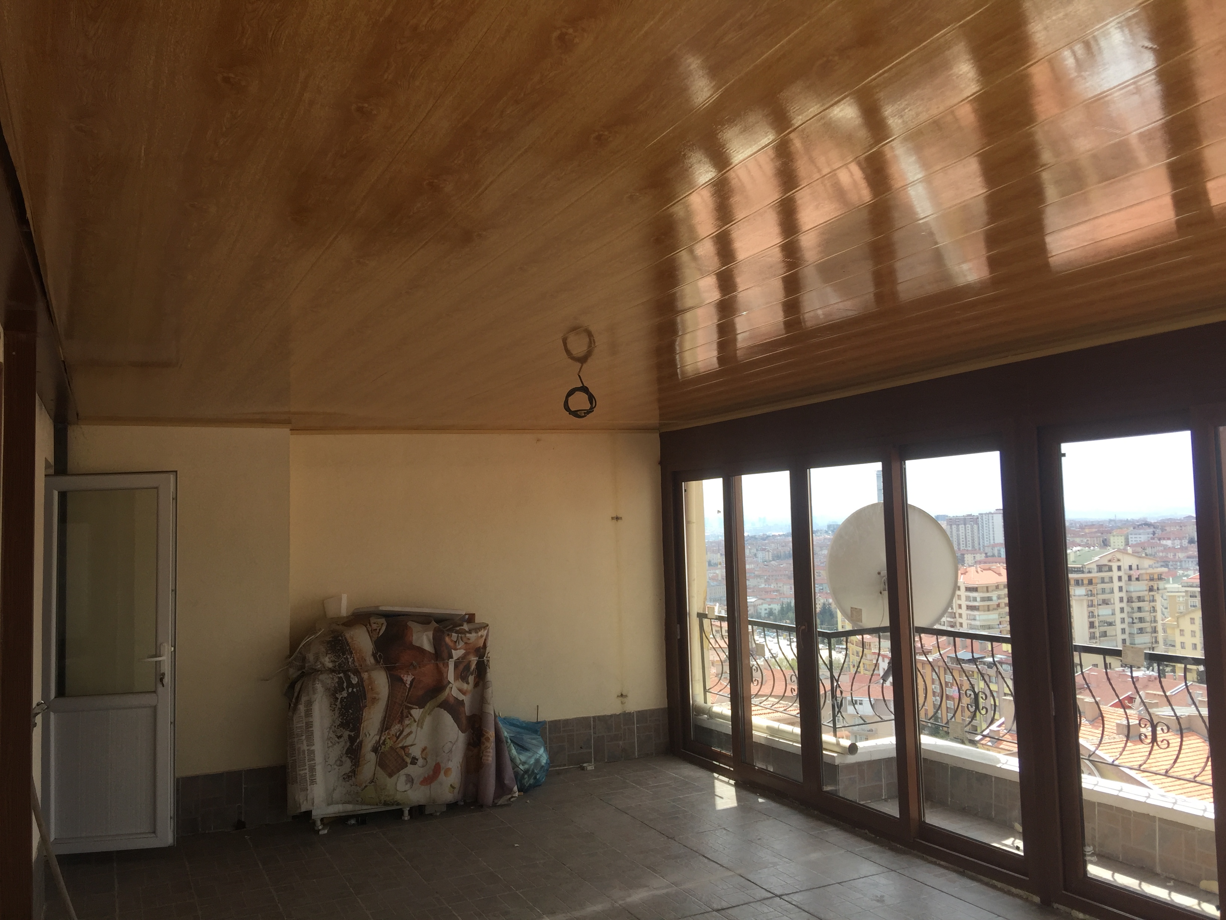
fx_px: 1027
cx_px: 613
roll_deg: +2.6
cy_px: 460
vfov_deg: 48.2
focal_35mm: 29
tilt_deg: +4.7
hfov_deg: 61.7
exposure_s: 1/501
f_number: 2.2
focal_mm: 4.15
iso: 32
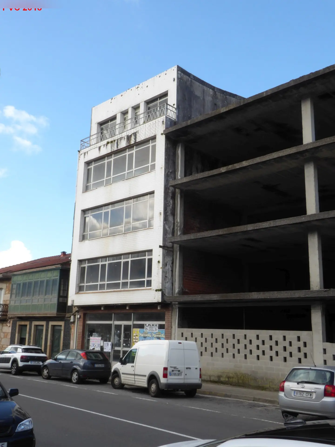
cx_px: 168
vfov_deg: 52.6
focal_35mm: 35
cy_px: 224
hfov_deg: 40.7
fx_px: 452
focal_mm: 6.3
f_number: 8
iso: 100
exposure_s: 1/60
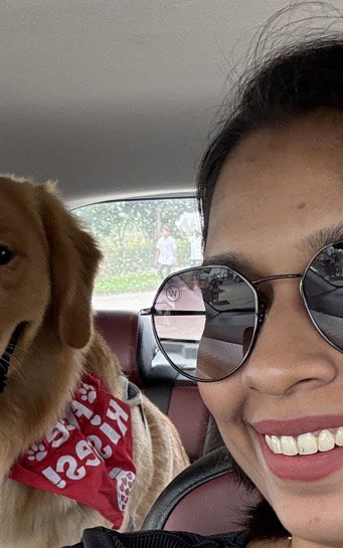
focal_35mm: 70
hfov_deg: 18.6
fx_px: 1046
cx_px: 154
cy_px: 449
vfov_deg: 28.6
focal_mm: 2.69
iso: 80
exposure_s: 1/60
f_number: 1.9
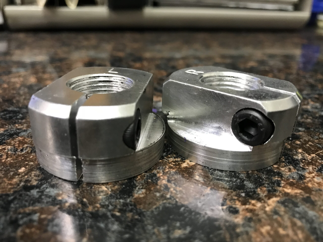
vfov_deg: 49.7
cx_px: 162
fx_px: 261
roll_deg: -3.4
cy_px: 121
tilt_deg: -26.8
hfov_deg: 63.4
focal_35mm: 28
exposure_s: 1/15
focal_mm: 3.99
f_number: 1.8
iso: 100
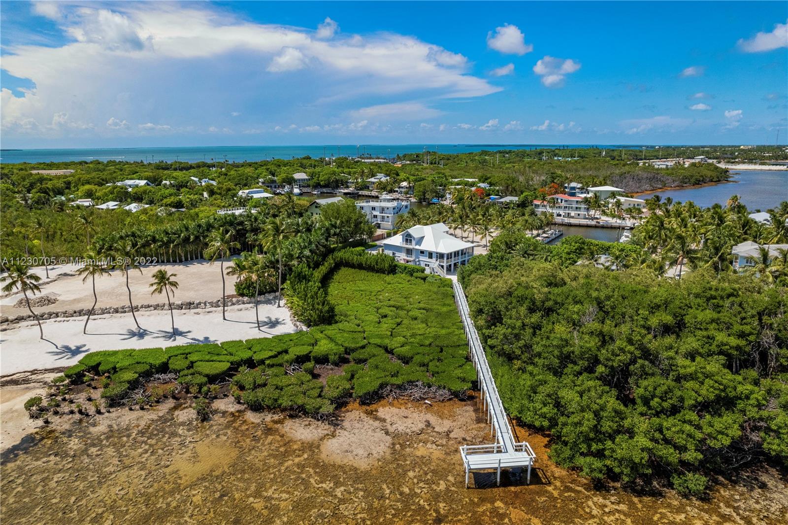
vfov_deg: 57.2
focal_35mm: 22
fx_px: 481
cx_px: 394
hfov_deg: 78.6
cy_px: 262
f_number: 2.8
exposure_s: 1/160
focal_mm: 8.38
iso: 100
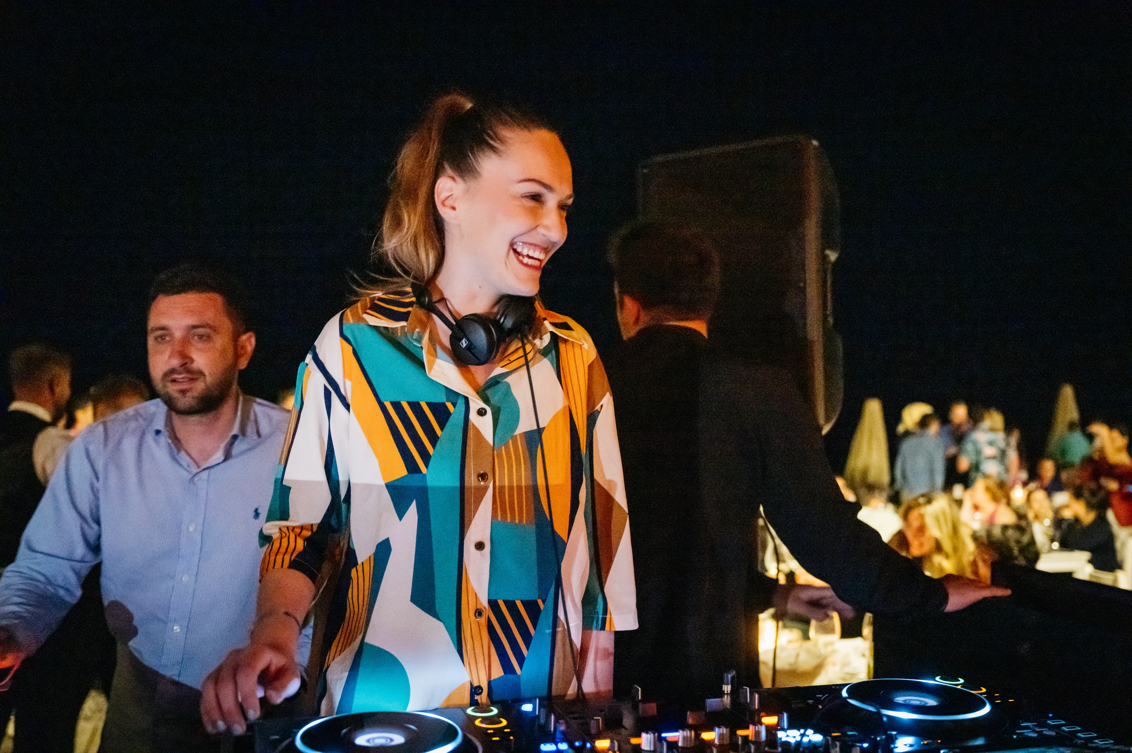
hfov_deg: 55.1
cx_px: 566
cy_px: 376
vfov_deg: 38.3
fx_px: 1084
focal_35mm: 34
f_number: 2.8
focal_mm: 34.5
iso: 25600
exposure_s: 1/125
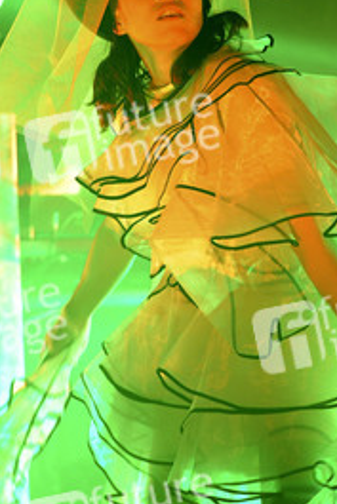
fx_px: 2075
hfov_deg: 9.3
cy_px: 234
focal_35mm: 148
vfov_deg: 13.9
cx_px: 178
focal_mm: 98
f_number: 2.8
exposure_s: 1/160
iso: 3200
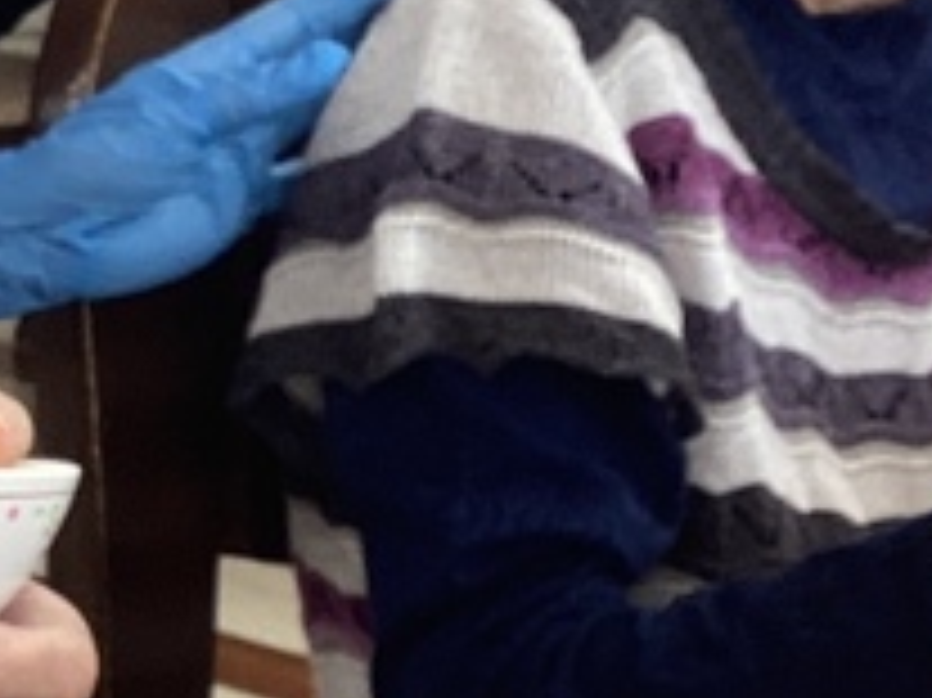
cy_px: 504
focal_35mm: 150
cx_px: -279
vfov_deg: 9.9
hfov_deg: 12.7
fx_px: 4036
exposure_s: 1/60
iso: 80
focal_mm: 3.3
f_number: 2.4
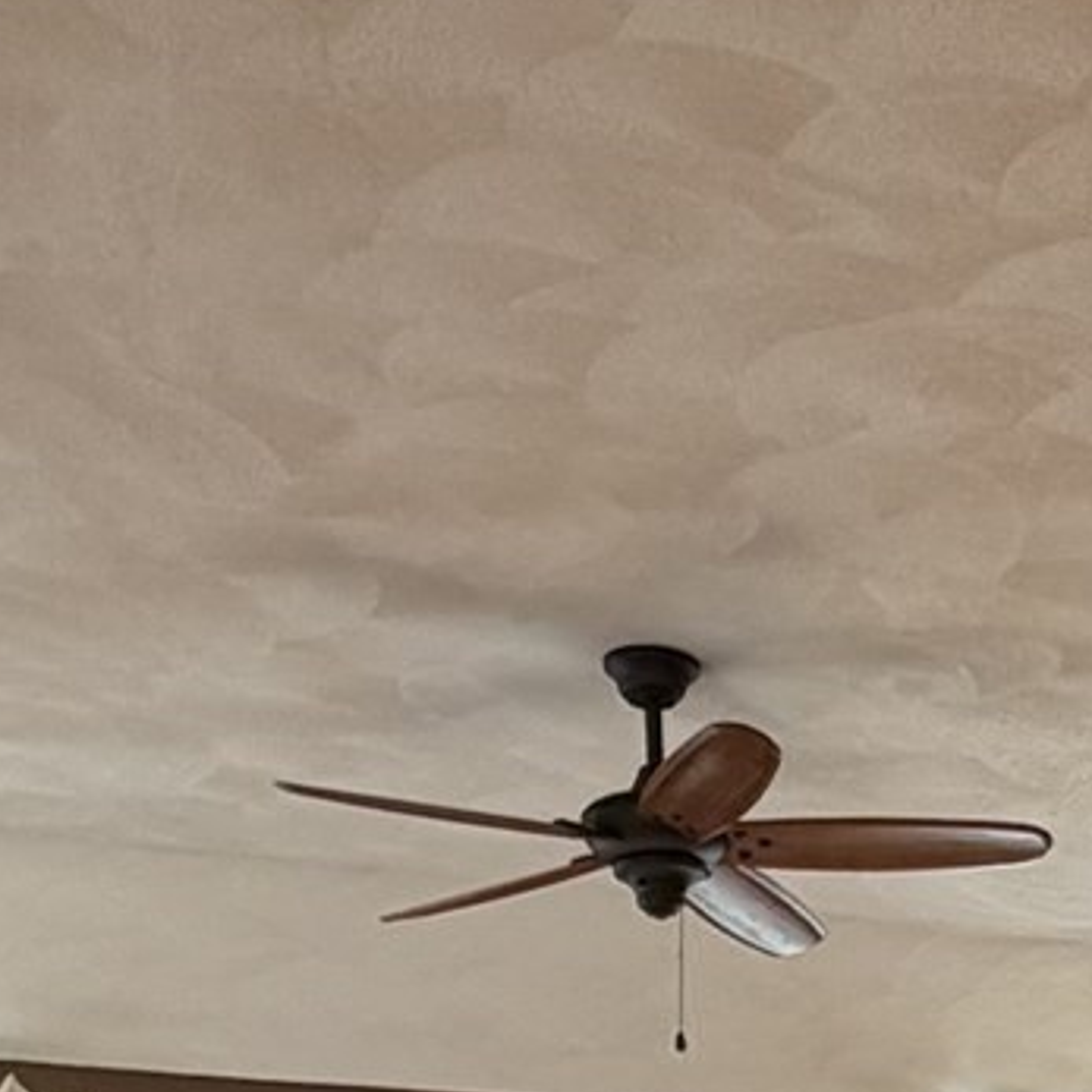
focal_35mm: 73
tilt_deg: -0.8
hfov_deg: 22.9
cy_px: 1668
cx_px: 1057
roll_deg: +0.0
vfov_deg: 20.2
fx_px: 2605
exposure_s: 1/60
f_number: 2.2
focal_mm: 2.22
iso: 250
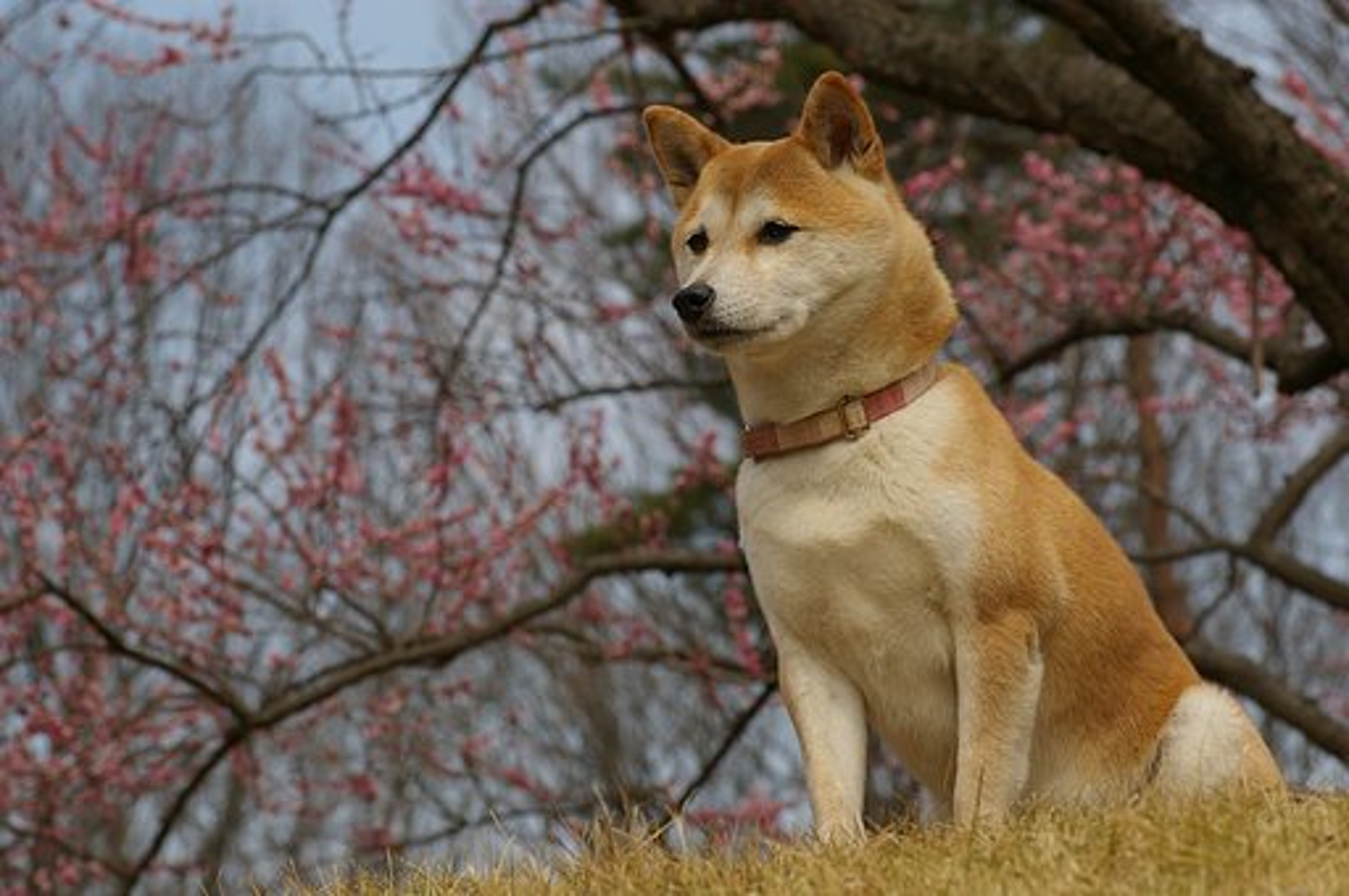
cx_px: 674
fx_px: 5052
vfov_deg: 10.1
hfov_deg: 15.2
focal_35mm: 135
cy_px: 448
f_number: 6.7
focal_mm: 90
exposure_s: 1/350
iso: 200
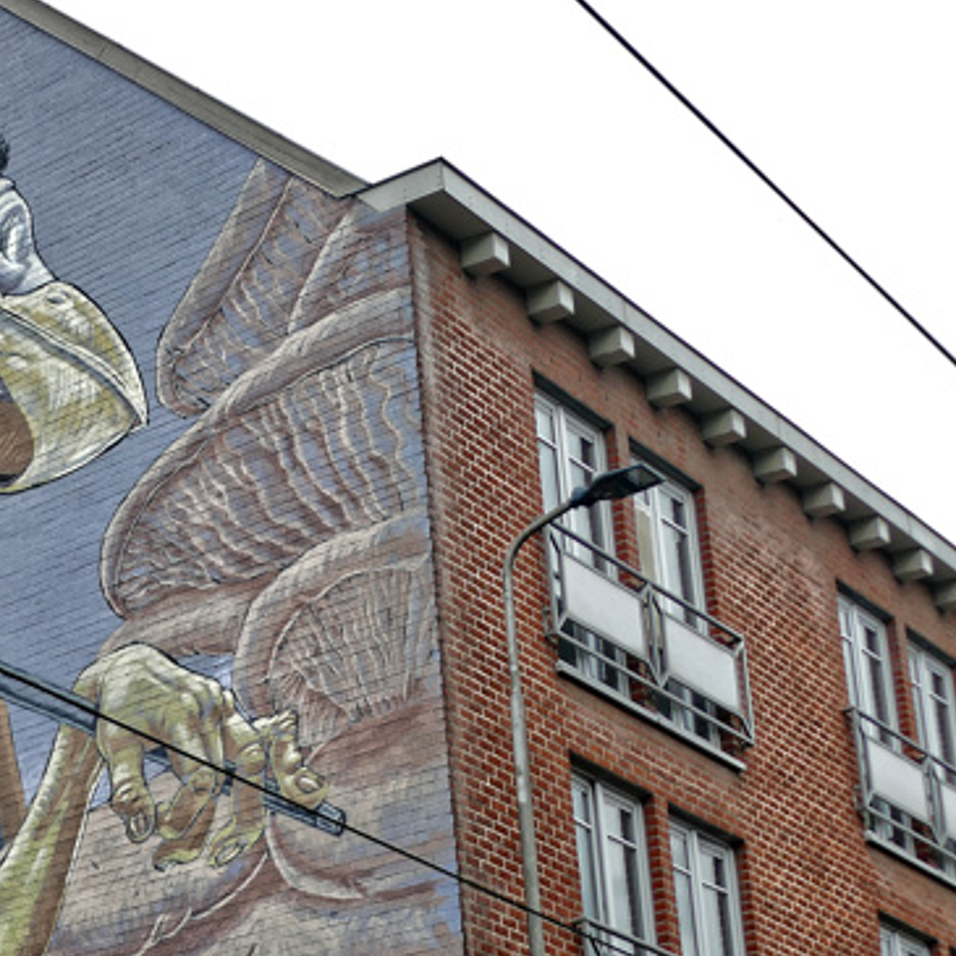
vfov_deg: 18.5
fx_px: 2906
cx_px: -168
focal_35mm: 93
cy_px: 743
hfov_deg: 17.8
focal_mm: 14.2
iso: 125
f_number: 3.1
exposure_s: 1/640
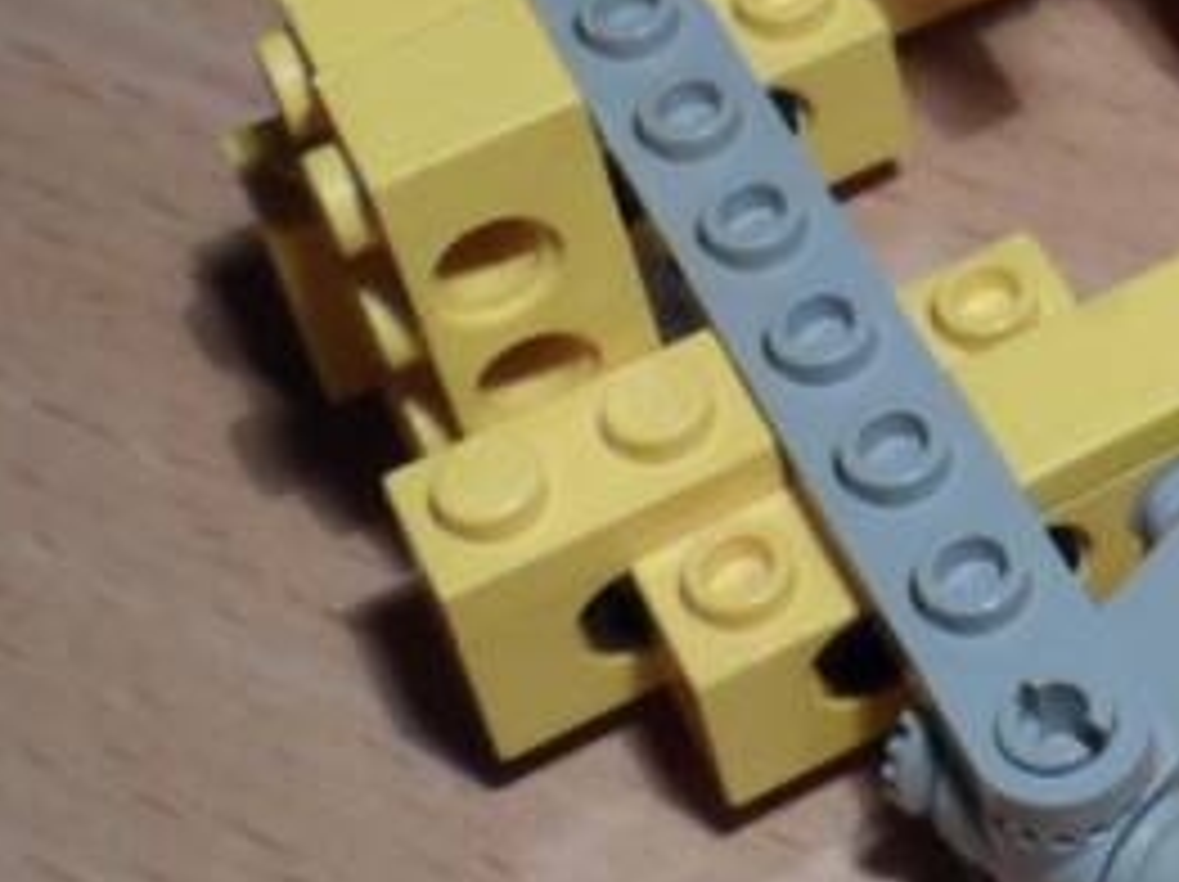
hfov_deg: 16.7
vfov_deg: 12.9
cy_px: -326
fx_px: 3743
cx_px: 1624
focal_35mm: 110
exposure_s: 1/20
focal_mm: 5.3
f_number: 3.4
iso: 200
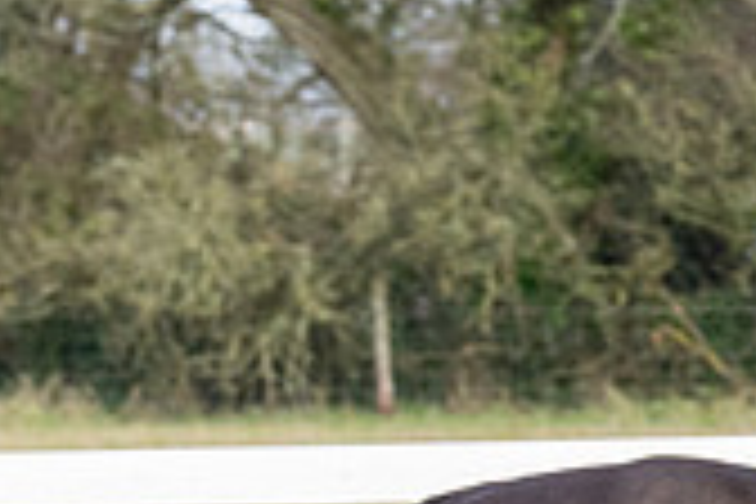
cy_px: 825
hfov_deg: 2.9
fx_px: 14741
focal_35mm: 702
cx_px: 1386
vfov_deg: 2.0
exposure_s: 1/800
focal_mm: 91
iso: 400
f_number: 5
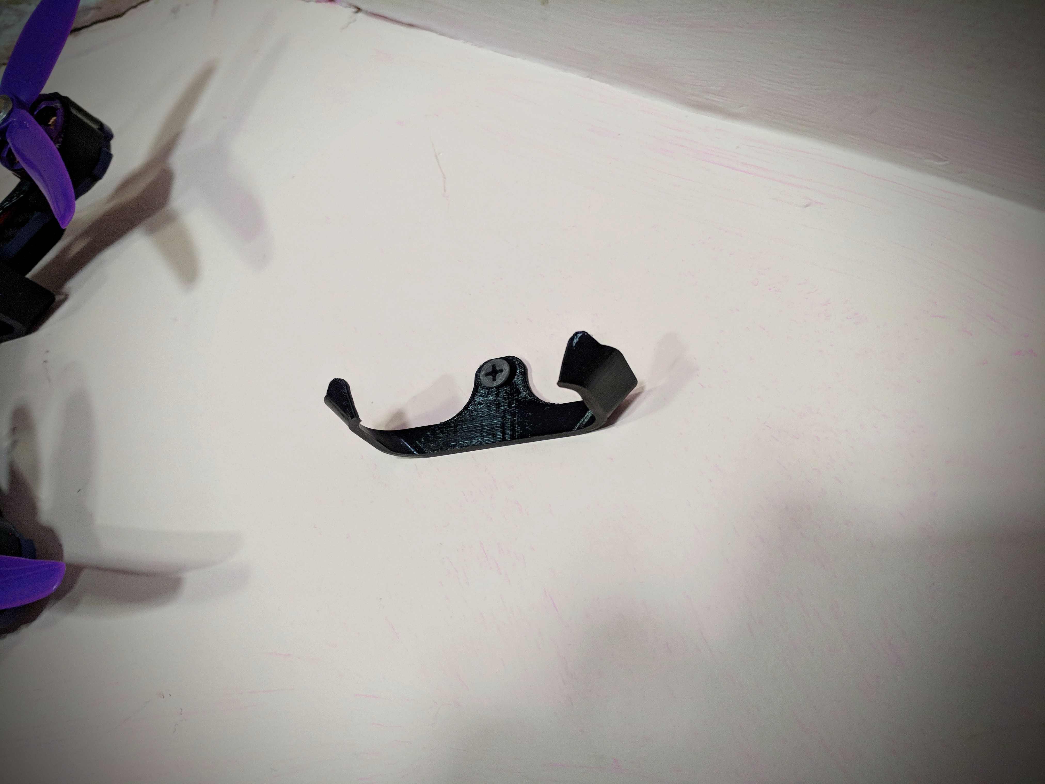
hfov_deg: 67.3
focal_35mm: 26
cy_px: 392
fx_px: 785
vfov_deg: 53.1
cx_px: 522
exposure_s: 1/24
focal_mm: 4.67
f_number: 2
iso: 861
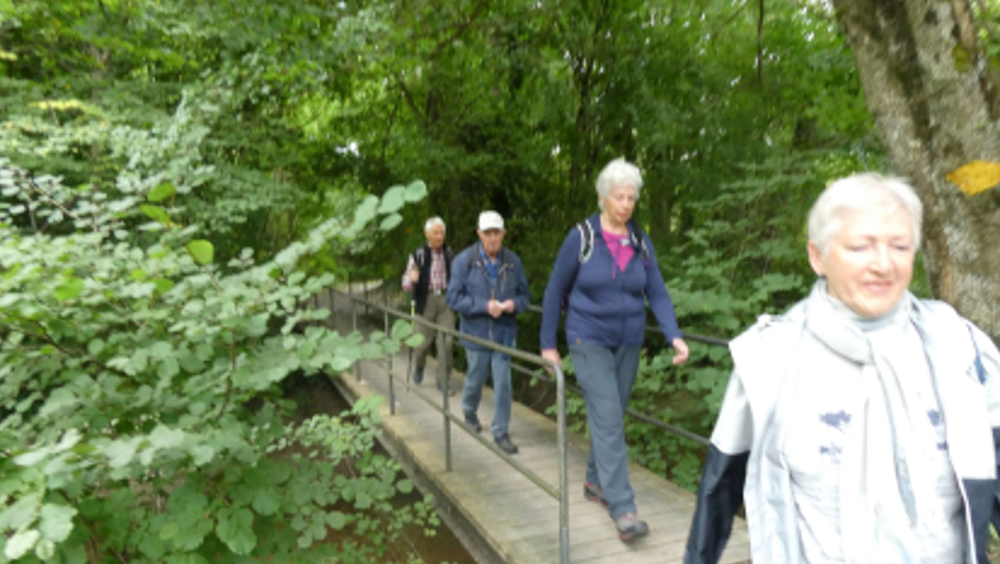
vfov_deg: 42.8
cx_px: 507
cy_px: 336
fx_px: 716
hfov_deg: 69.8
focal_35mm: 27
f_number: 3.3
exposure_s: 1/60
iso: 320
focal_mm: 4.3
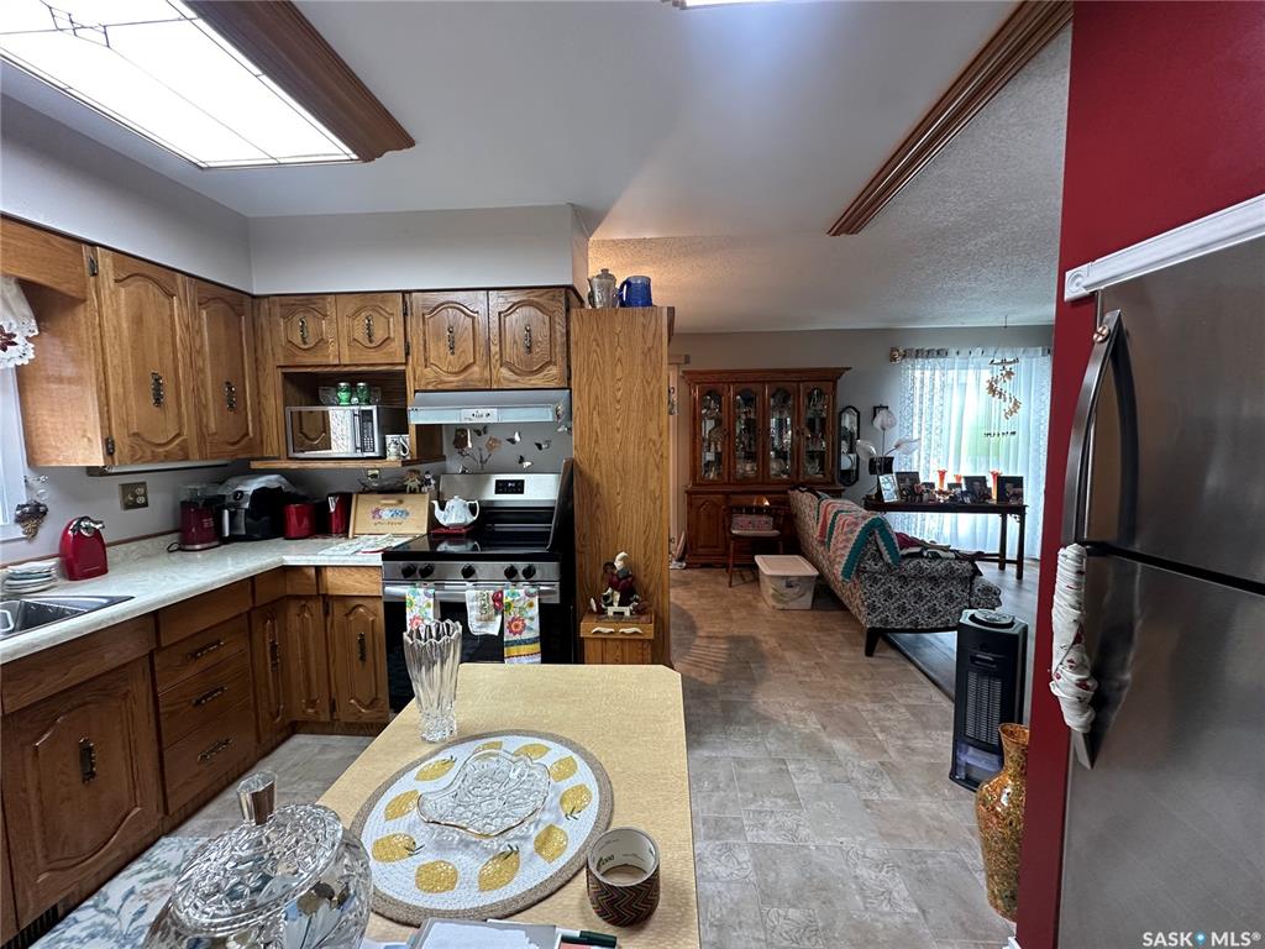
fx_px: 512
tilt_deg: -4.1
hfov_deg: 102.1
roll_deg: +0.6
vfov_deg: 85.7
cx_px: 632
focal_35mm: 14
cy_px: 474
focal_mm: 2.22
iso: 200
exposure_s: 1/60
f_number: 2.2
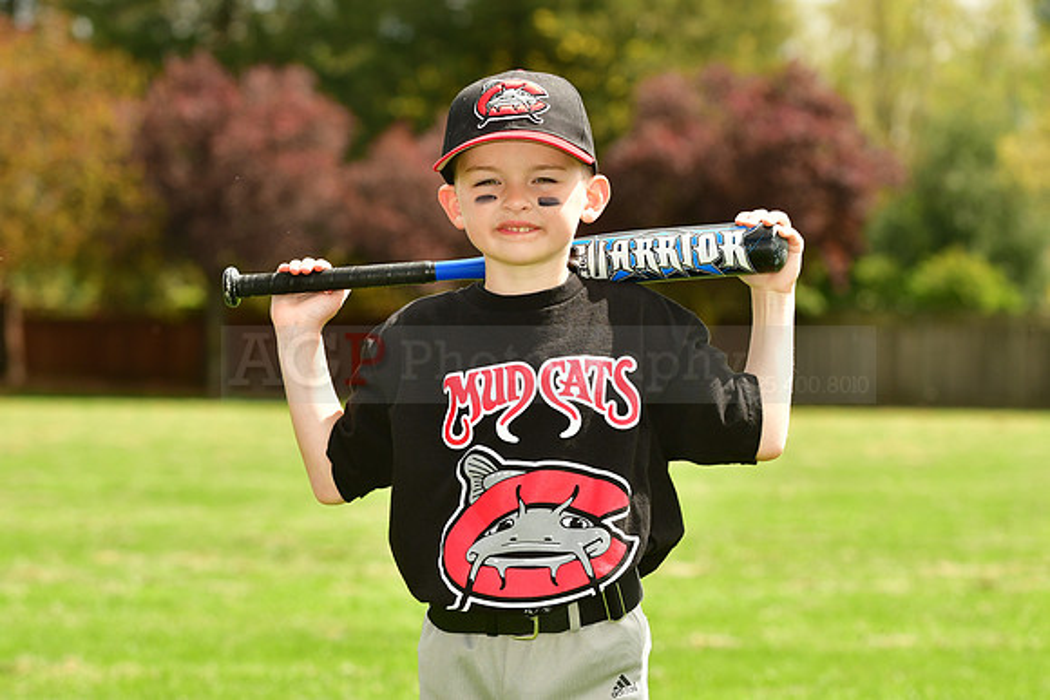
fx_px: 5076
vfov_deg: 7.9
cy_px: 350
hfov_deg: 11.8
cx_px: 525
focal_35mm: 174
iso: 200
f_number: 5
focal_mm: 116
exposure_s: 1/640
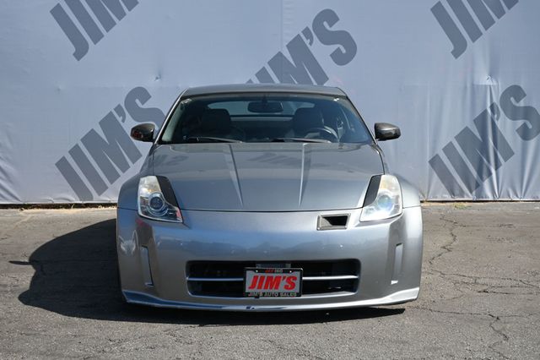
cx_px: 270
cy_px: 180
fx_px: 877
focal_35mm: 58
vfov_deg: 23.2
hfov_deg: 34.2
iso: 125
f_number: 5.6
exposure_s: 1/250
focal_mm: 39
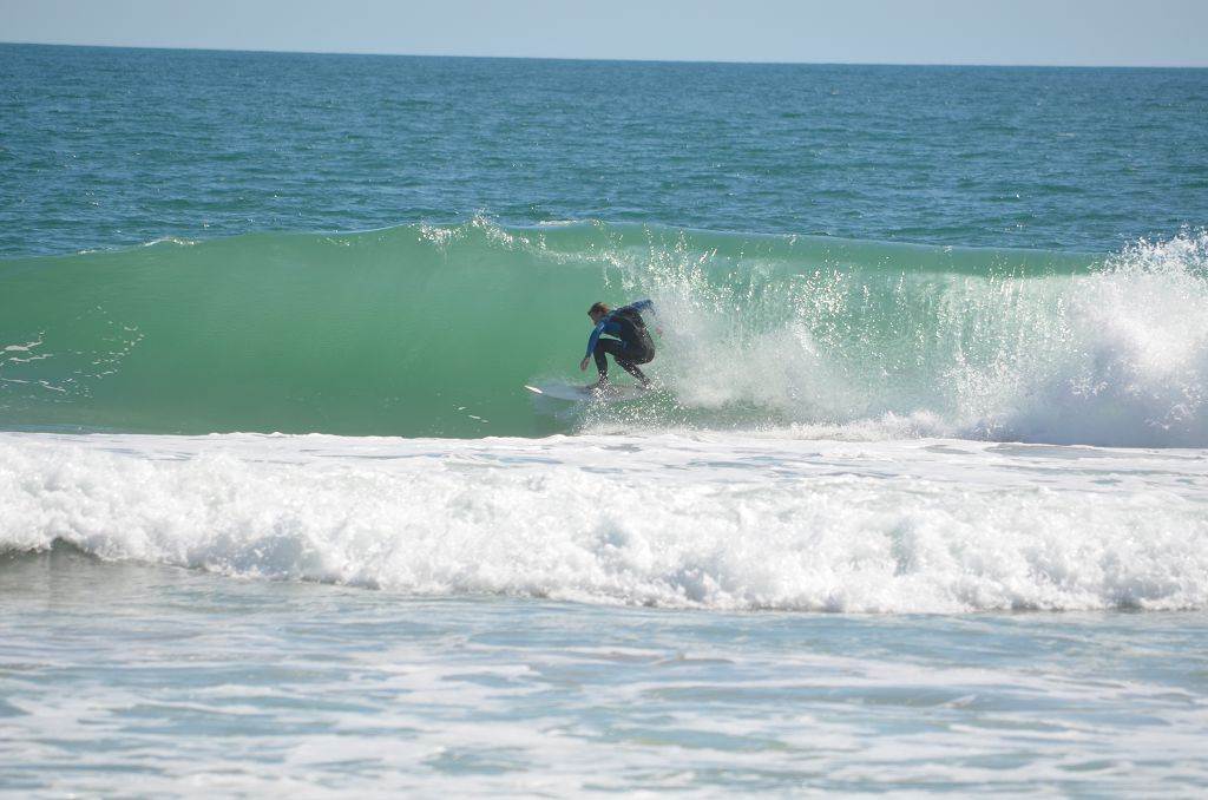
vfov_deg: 3.0
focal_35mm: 450
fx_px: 15067
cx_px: 604
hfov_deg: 4.6
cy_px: 400
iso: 200
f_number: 8
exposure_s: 1/1000
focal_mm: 300
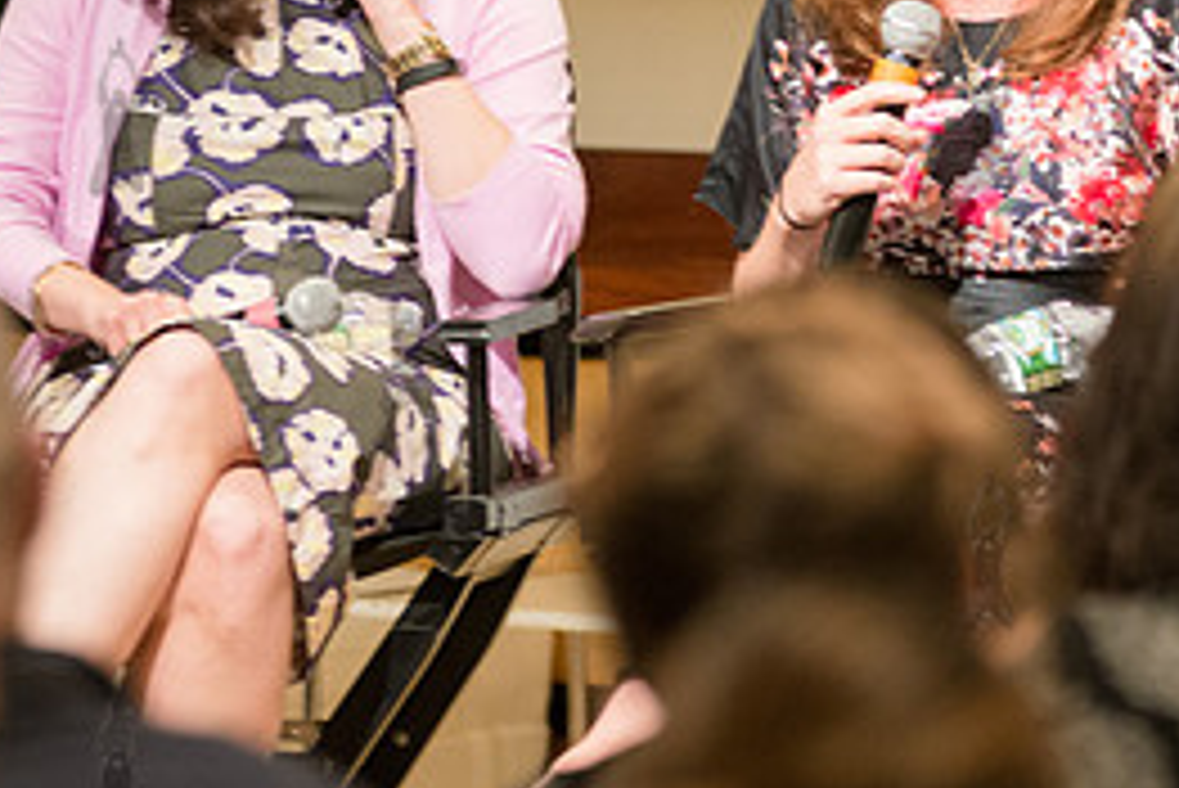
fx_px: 11239
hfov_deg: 6.0
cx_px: 986
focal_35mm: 343
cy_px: 115
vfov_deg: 4.0
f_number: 4
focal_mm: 155
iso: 2500
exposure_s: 1/125
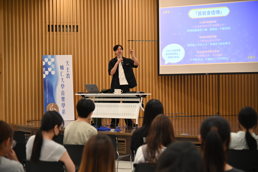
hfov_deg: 26.0
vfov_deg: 17.5
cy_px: 86
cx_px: 129
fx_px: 559
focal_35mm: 78
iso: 3200
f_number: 4
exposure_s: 1/200
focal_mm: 78
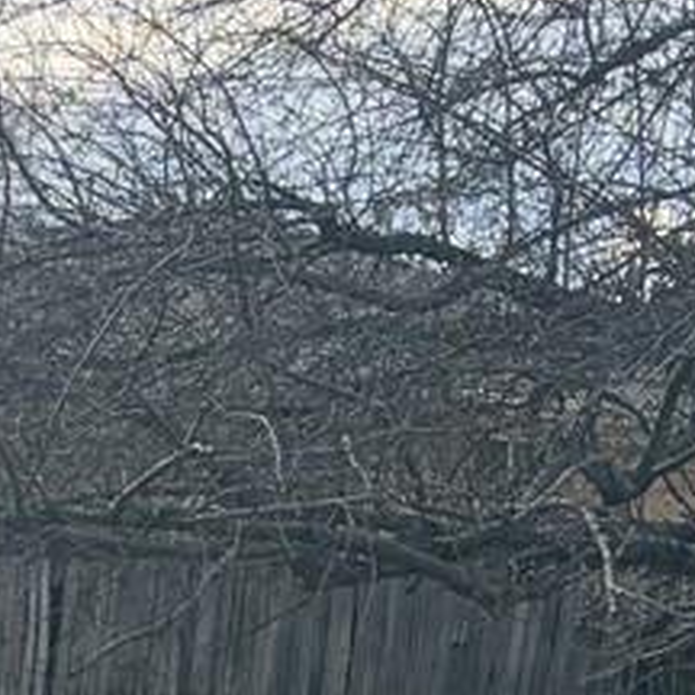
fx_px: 3862
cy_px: 1110
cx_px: -547
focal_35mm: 170
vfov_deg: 9.9
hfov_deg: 9.8
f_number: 1.6
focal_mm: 5.96
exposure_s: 1/4065
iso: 64
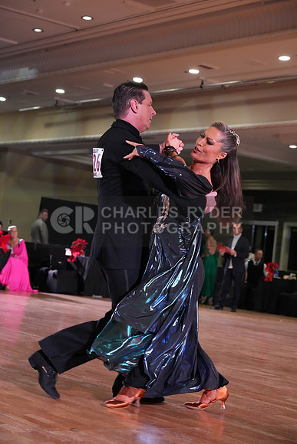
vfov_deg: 27.7
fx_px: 903
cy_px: 222
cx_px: 148
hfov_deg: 18.7
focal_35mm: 73
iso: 5000
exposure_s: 1/320
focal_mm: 73
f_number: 5
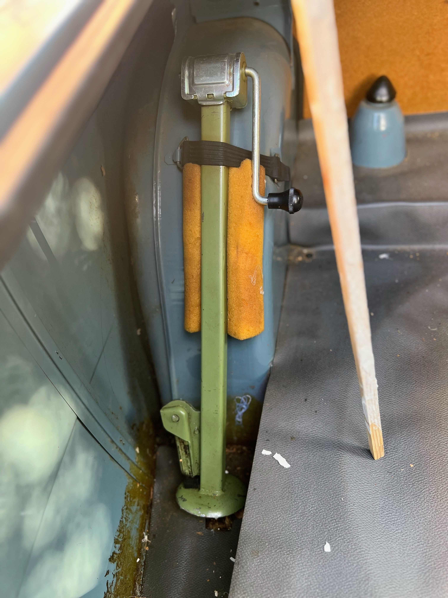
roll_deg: +13.8
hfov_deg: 53.1
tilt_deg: -44.5
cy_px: 299
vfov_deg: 67.3
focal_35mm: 26
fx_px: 449
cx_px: 224
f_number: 1.5
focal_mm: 5.7
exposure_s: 1/121
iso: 125
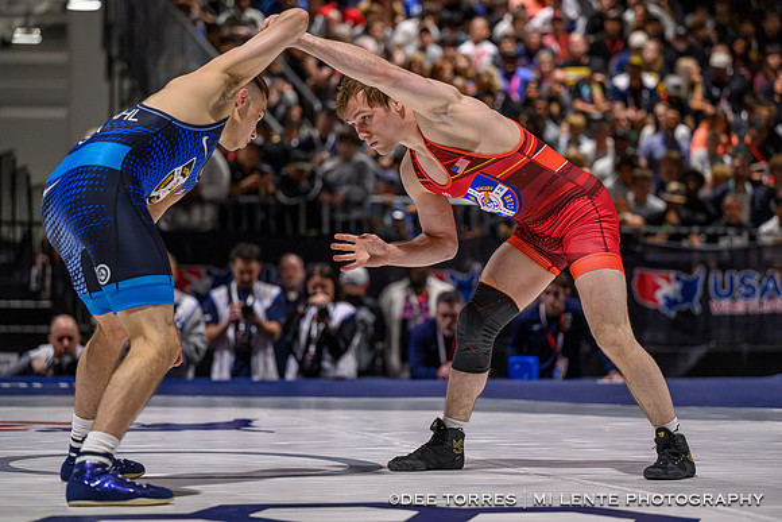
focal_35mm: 121
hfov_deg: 17.0
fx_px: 2622
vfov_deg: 11.4
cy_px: 252
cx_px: 420
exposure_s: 1/800
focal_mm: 110
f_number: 2.8
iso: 6400
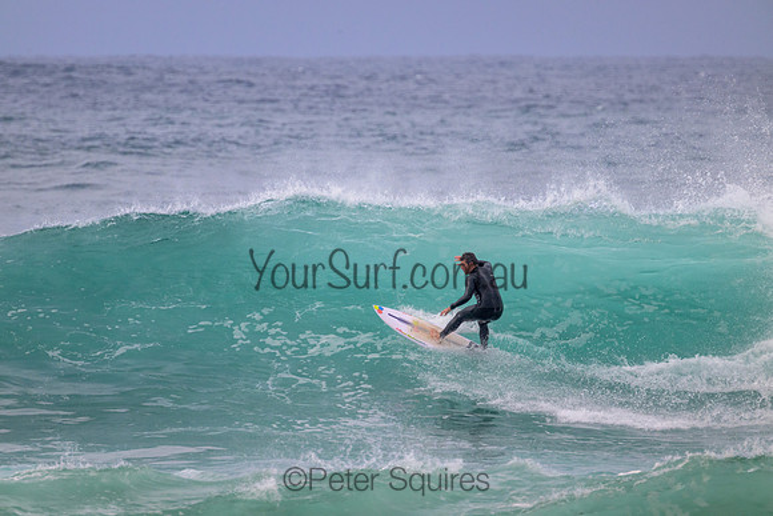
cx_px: 386
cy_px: 258
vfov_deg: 1.7
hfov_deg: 2.6
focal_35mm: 800
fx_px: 17181
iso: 1000
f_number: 11
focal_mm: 800
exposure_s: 1/2000
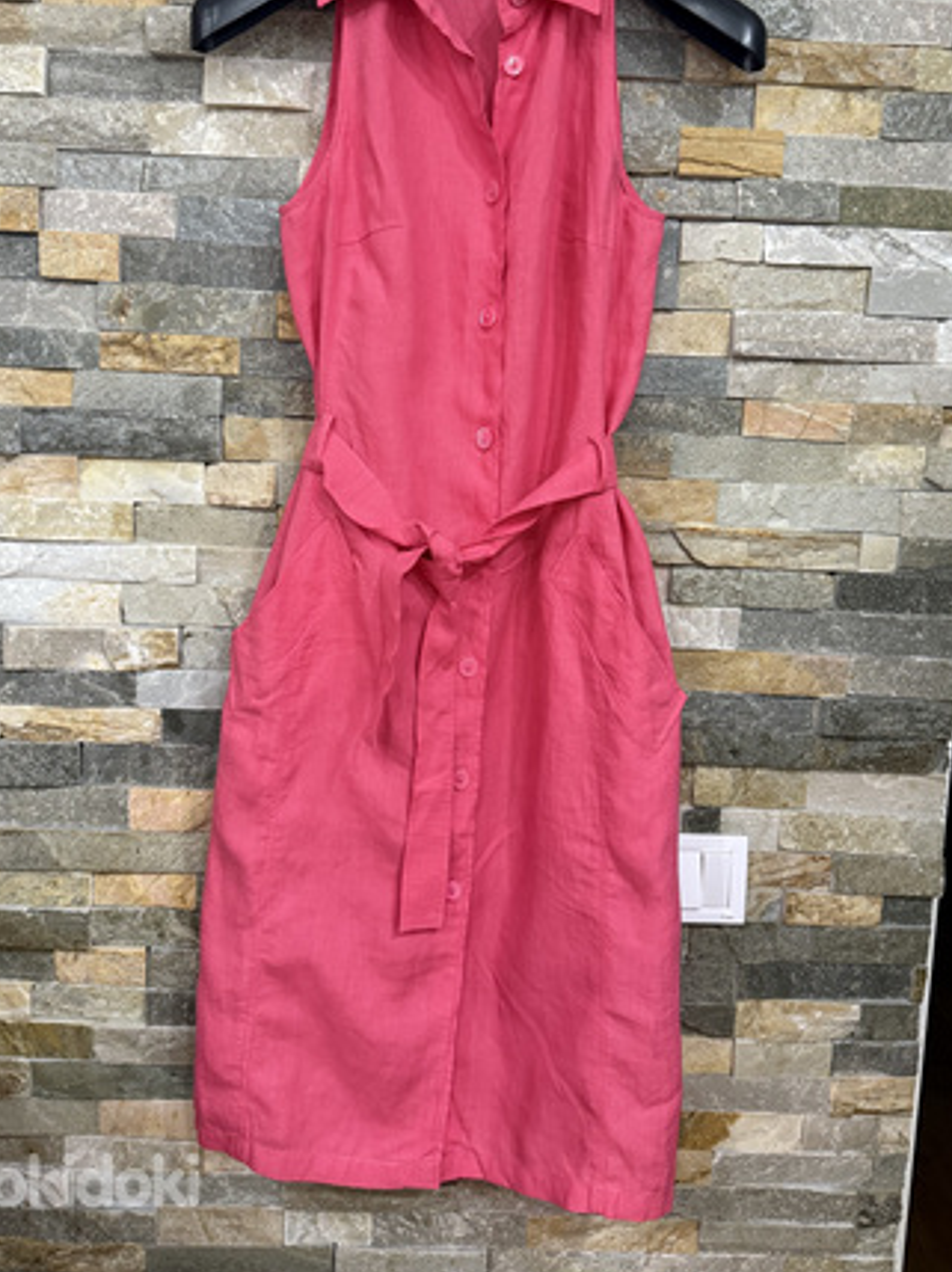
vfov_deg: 63.2
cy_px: 543
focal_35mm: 28
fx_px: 1028
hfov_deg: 49.7
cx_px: 461
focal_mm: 6.76
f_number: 1.78
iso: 320
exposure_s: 1/50
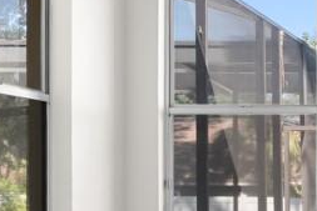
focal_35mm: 101
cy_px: 212
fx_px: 890
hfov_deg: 17.1
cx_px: 545
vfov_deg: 13.4
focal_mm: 16
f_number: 8
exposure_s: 1.3
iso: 200
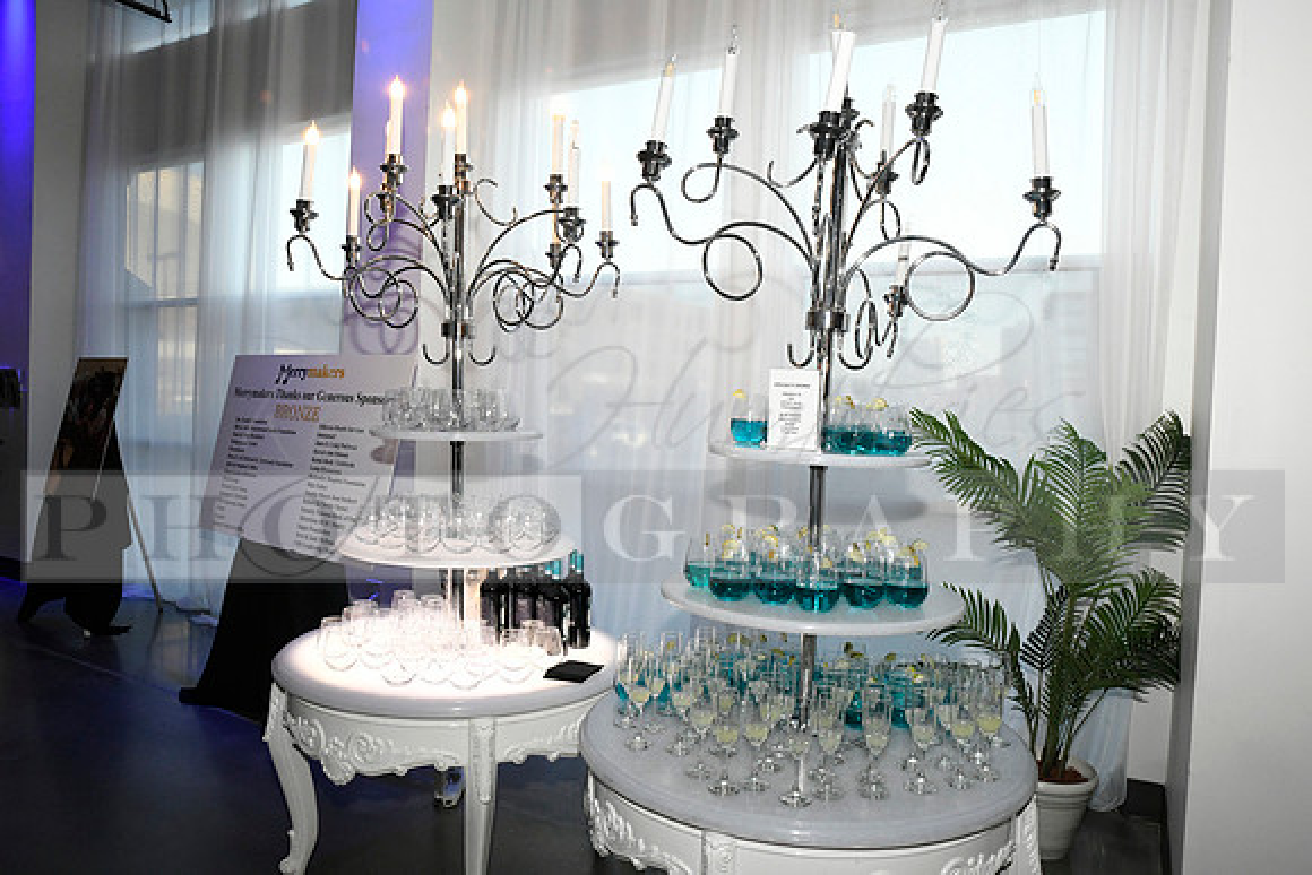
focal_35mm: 24
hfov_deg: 73.7
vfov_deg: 53.2
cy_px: 438
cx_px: 656
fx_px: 875
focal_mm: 24
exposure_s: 1/160
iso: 6400
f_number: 11
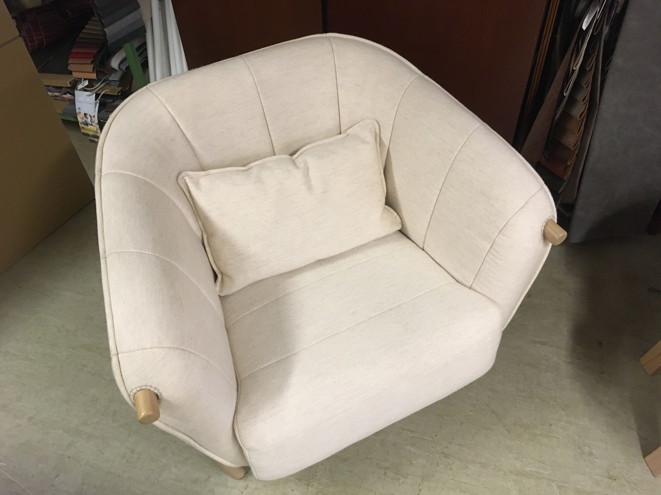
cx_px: 330
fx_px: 554
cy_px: 248
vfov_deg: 48.2
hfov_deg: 61.7
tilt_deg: -49.0
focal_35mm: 29
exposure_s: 1/33
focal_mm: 4.15
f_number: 2.2
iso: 200
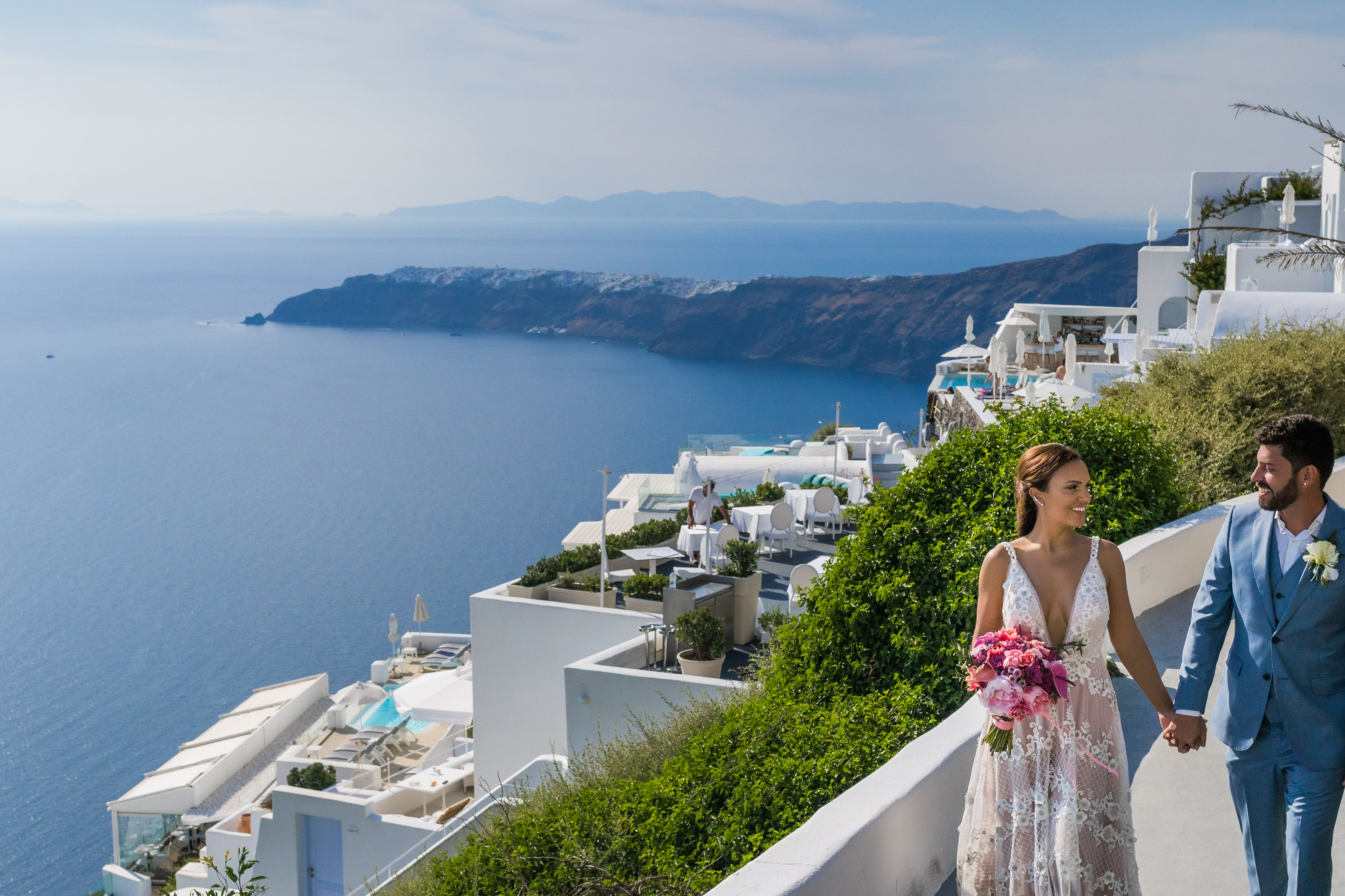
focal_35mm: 51
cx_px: 740
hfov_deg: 38.8
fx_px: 1905
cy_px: 523
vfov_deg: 26.4
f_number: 7.1
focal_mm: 35
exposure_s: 1/8000
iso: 400
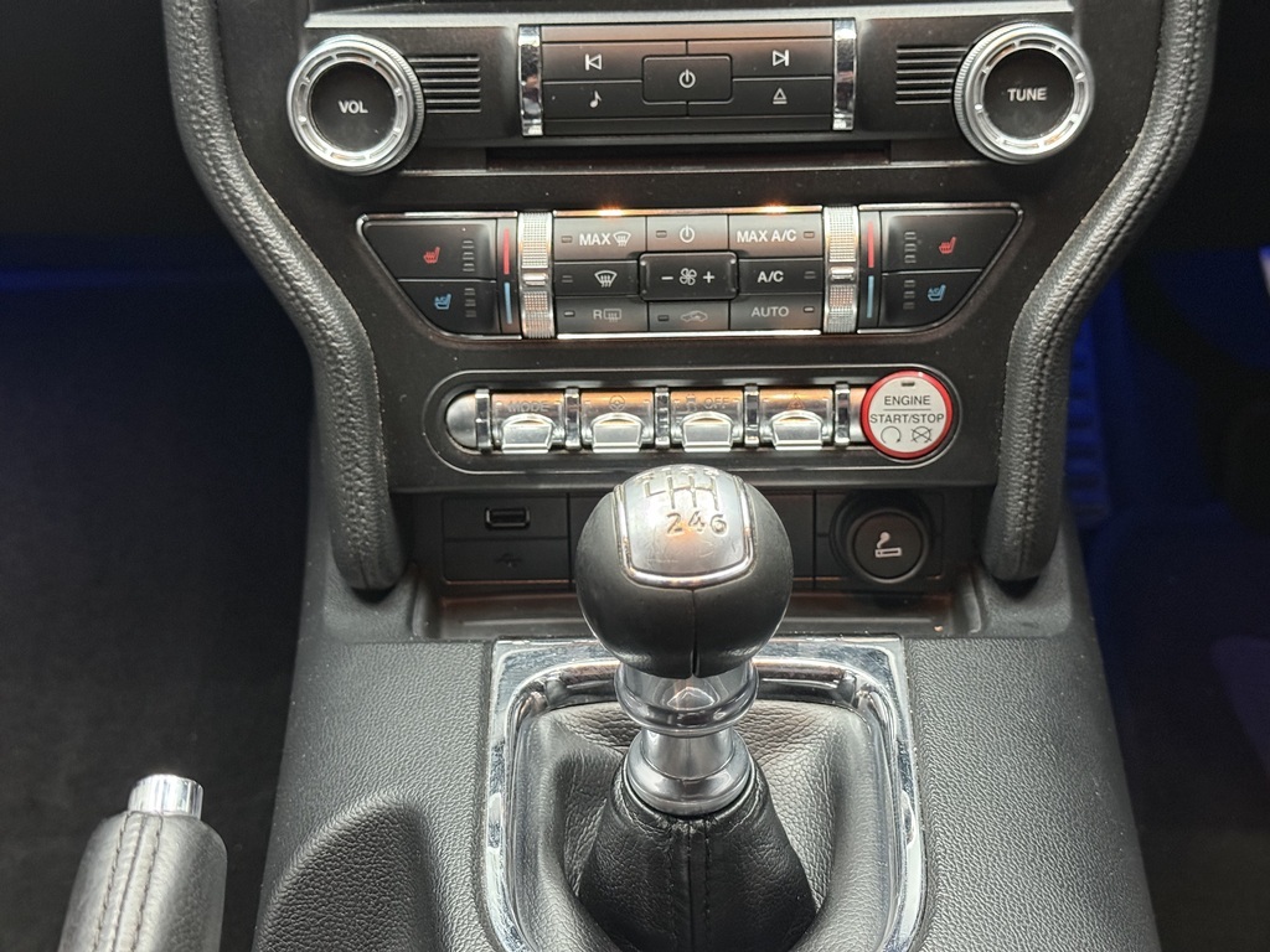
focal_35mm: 48
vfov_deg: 30.3
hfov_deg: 39.7
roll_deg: +2.0
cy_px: 476
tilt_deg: -34.4
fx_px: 1761
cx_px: 635
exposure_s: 1/32
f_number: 1.78
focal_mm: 6.76
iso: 500
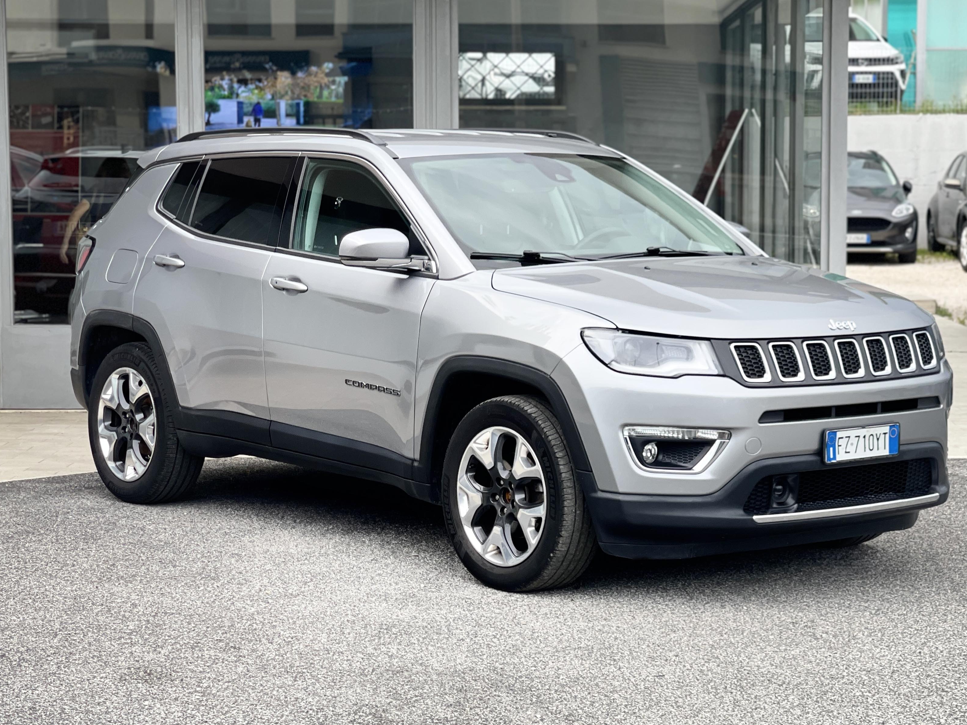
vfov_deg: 18.2
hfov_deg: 24.1
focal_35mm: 81
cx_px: 521
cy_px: 371
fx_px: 2263
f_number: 2.2
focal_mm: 7.5
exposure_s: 1/121
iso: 32
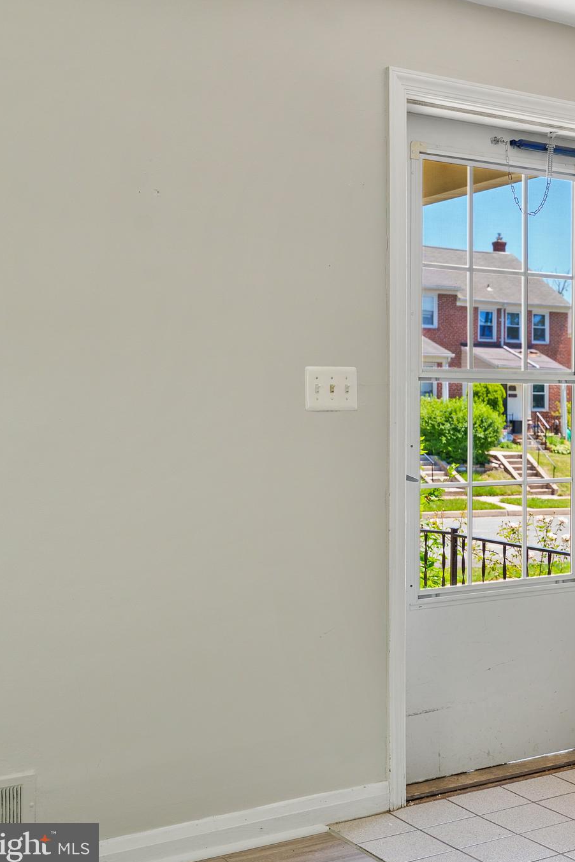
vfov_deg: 37.5
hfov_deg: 24.1
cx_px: 610
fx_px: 1270
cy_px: 434
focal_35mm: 53
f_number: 6.3
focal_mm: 35
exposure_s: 1/13
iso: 320
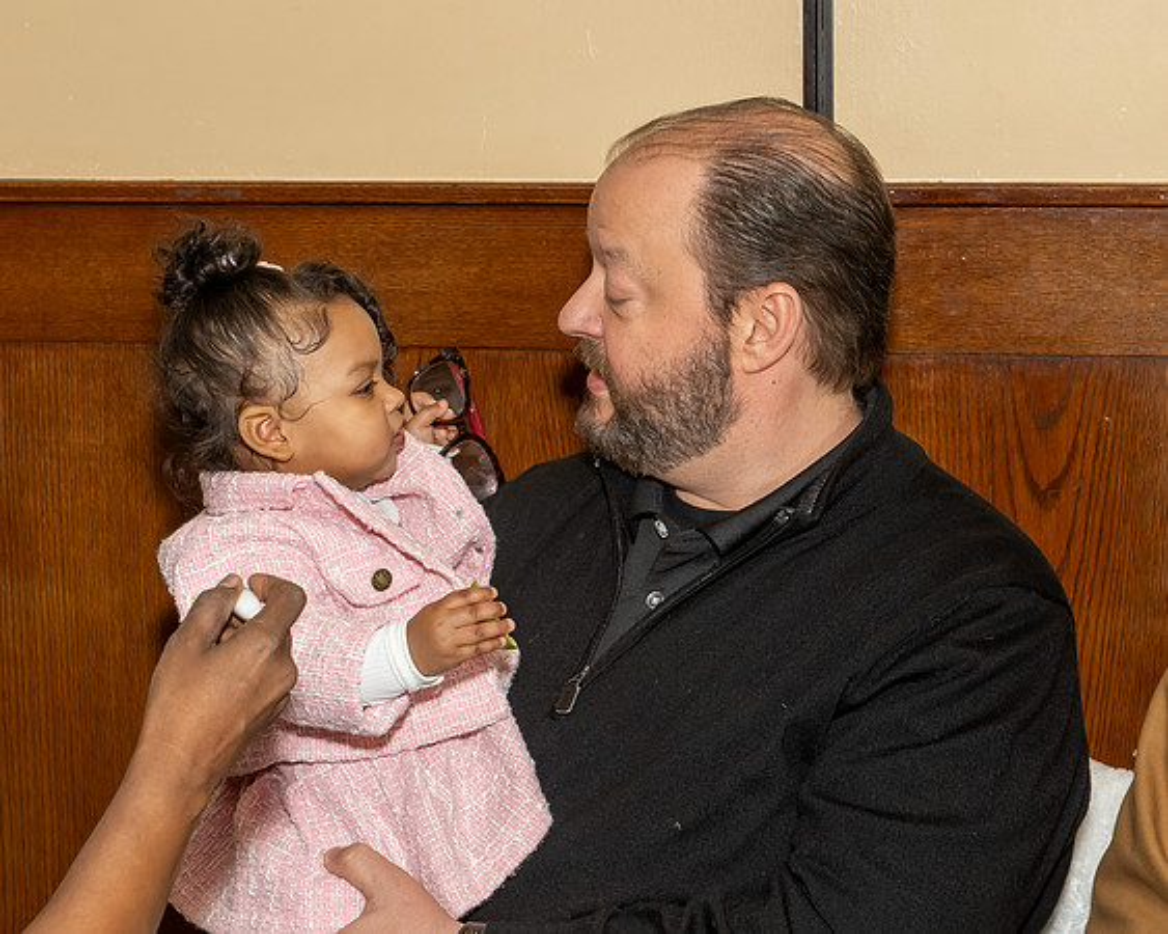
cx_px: 595
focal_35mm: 101
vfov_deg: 15.3
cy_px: 396
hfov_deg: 19.0
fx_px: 3481
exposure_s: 1/250
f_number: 7.1
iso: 640
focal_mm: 50
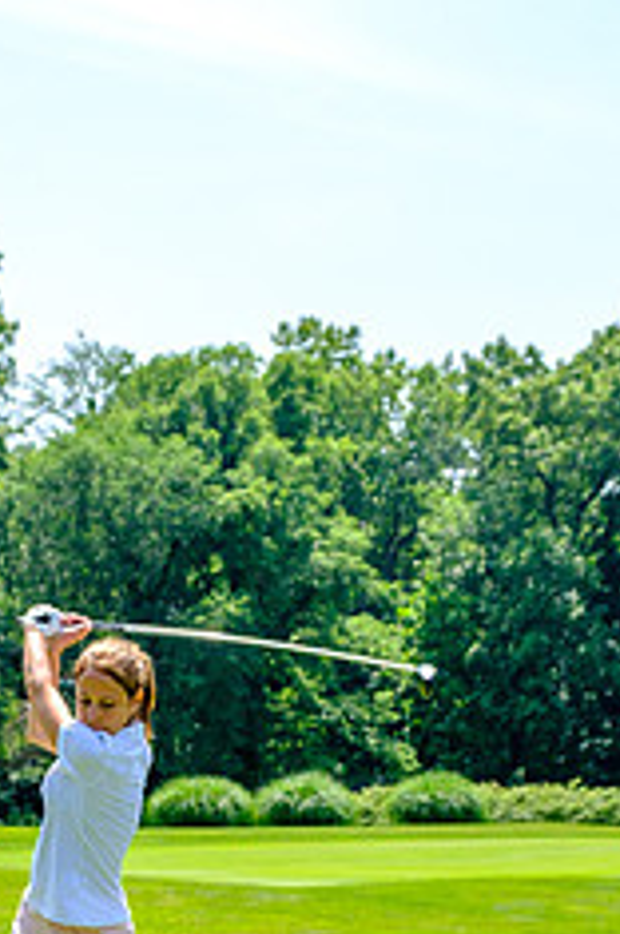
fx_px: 3627
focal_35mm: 140
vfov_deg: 14.5
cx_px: 155
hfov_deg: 9.8
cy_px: 823
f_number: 6.4
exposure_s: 1/250
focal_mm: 48.4
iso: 200
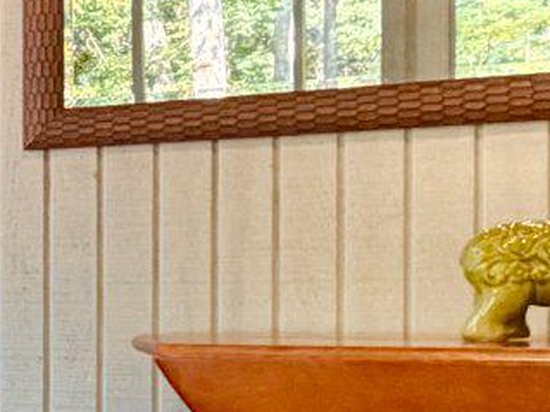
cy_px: 310
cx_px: -543
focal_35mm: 90
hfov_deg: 16.6
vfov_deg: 16.3
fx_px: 1429
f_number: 2.2
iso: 250
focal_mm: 2.22
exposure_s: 1/120
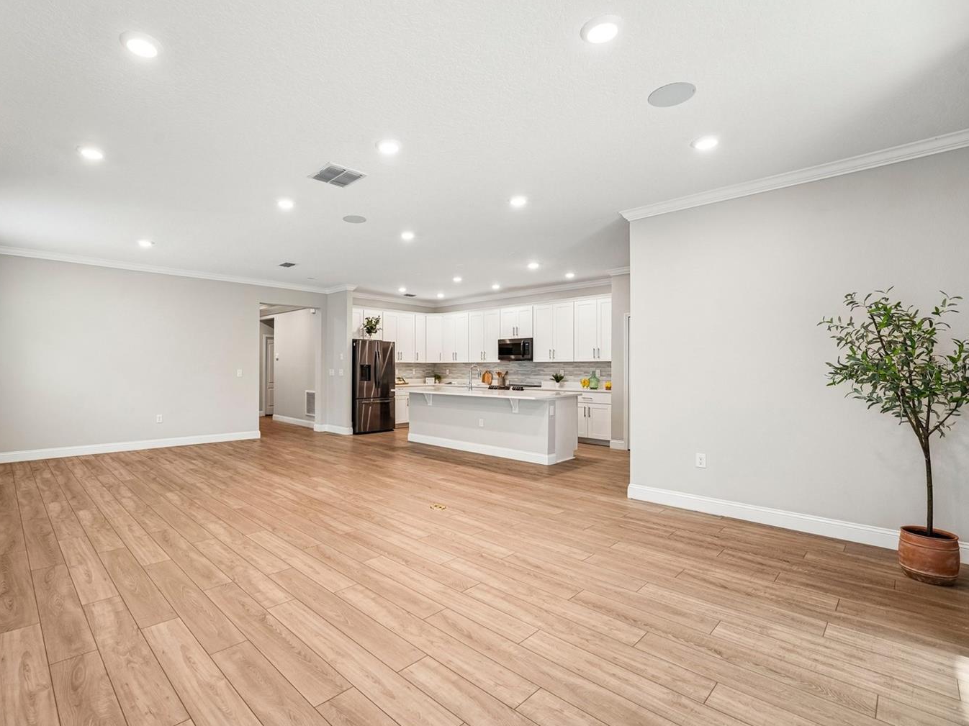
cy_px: 366
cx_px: 417
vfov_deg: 78.1
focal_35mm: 16
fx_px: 448
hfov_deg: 93.9
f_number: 8
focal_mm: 14
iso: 100
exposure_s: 1/3.33
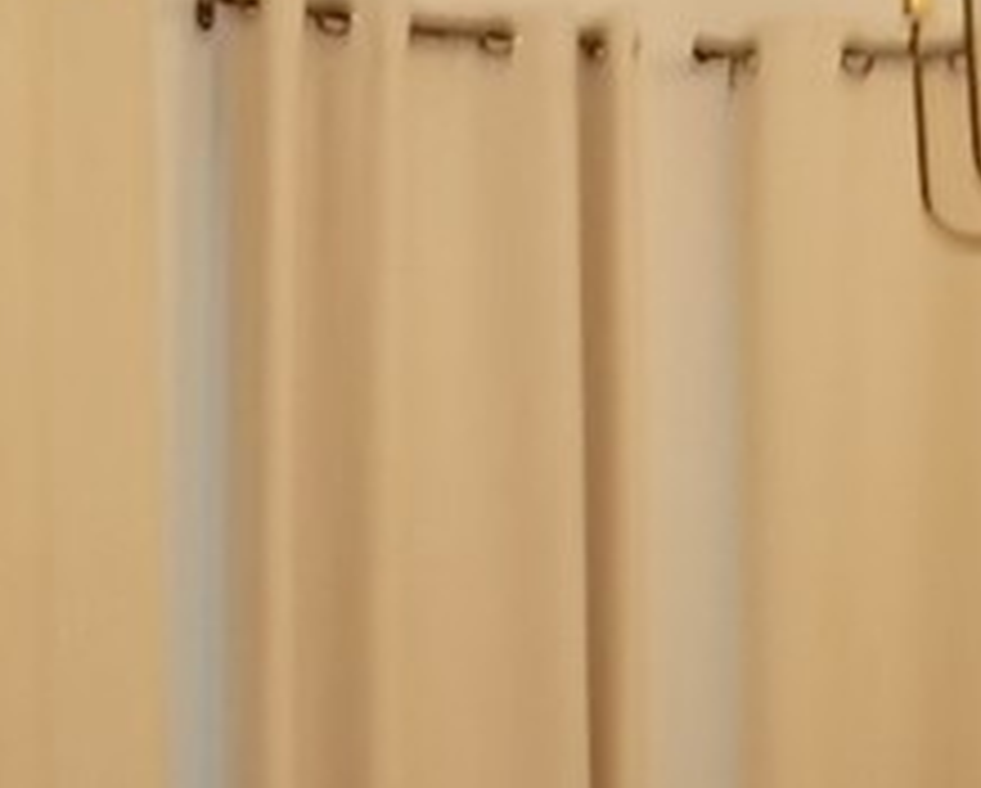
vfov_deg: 12.8
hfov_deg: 15.5
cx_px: 1206
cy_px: 806
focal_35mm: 119
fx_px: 3460
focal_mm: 4.6
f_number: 3.2
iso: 200
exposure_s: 1/25
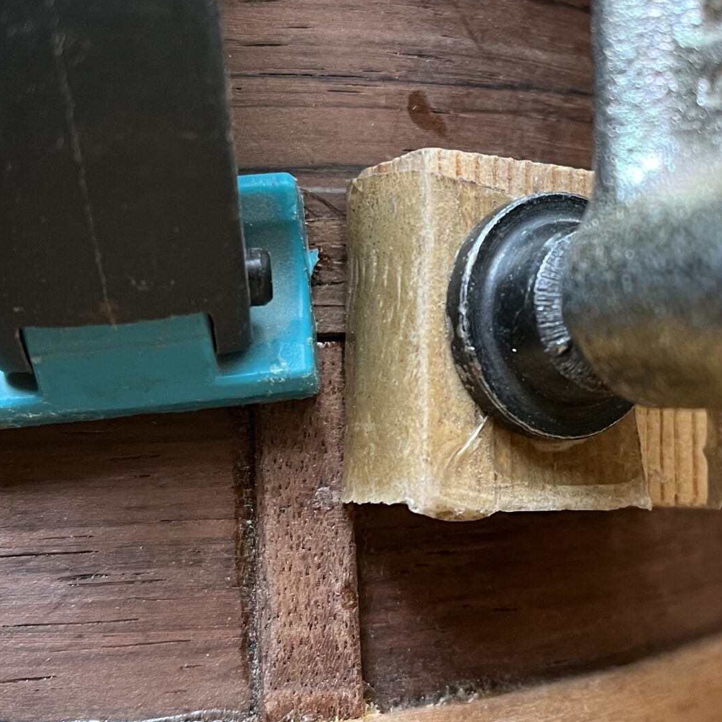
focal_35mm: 56
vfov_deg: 30.5
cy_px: 289
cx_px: 532
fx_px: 1321
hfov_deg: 30.1
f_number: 1.6
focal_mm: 5.1
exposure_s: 1/50
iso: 160
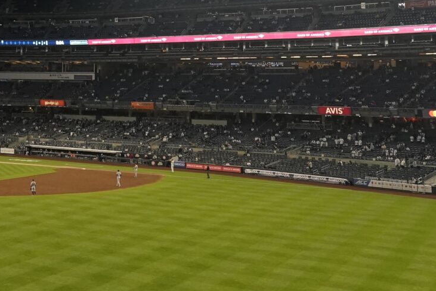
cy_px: -7
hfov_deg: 30.1
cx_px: 23
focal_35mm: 63
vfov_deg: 20.8
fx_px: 763
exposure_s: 1/1600
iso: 2500
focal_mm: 18
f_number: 3.5
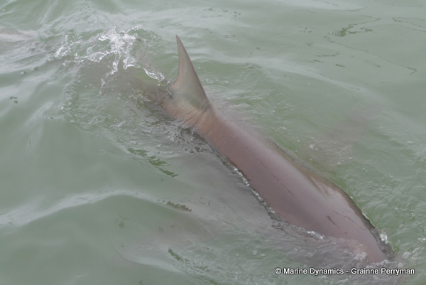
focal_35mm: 67
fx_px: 793
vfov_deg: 20.3
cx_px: 213
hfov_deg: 30.1
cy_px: 142
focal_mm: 24.33
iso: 125
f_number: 3.6
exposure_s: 1/200
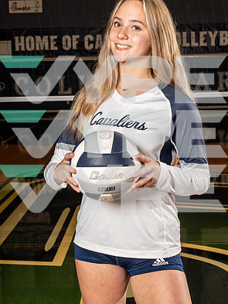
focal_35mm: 65
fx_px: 571
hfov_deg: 22.6
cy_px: 135
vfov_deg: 29.8
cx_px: 114
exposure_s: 1/250
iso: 640
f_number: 11
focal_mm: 59
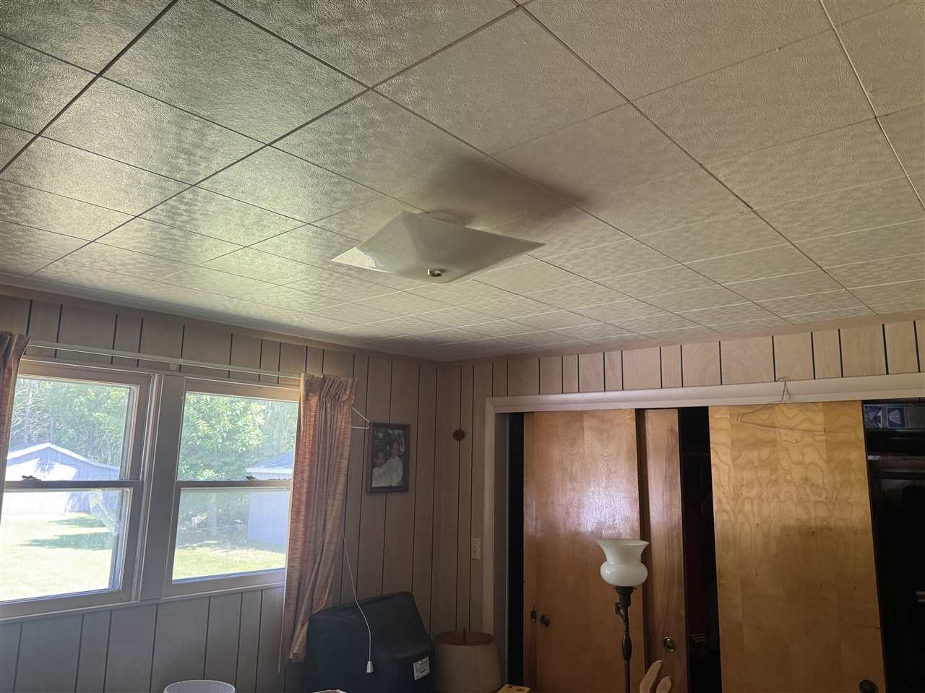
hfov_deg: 71.6
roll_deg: -1.0
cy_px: 346
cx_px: 462
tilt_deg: +8.3
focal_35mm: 24
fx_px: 641
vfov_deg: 56.8
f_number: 1.78
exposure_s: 1/121
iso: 200
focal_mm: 6.76
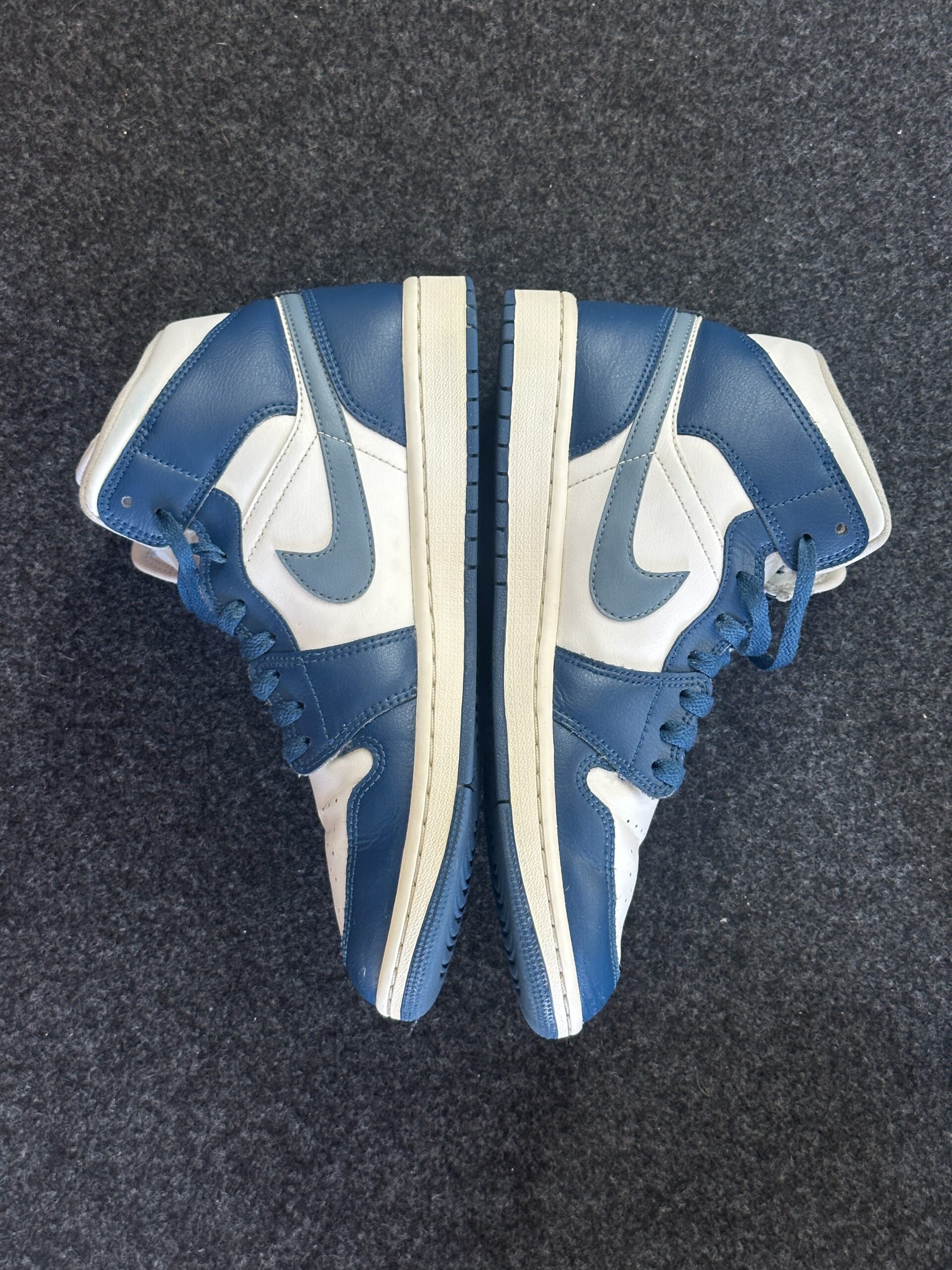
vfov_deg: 39.7
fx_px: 1760
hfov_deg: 30.3
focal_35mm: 48
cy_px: 635
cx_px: 476
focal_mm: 6.86
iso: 125
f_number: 1.78
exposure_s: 1/50
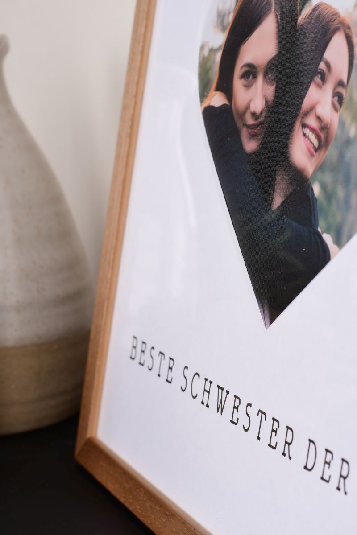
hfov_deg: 18.2
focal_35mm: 75
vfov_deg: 27.0
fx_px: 1116
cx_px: 178
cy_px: 268
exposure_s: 1/100
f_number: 10
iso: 400
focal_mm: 50
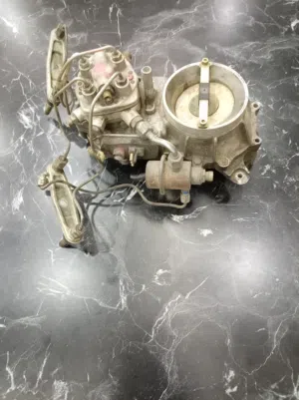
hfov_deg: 54.8
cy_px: 200
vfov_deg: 69.4
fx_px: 288
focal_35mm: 25
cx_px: 150
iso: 901
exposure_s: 1/25
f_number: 1.8
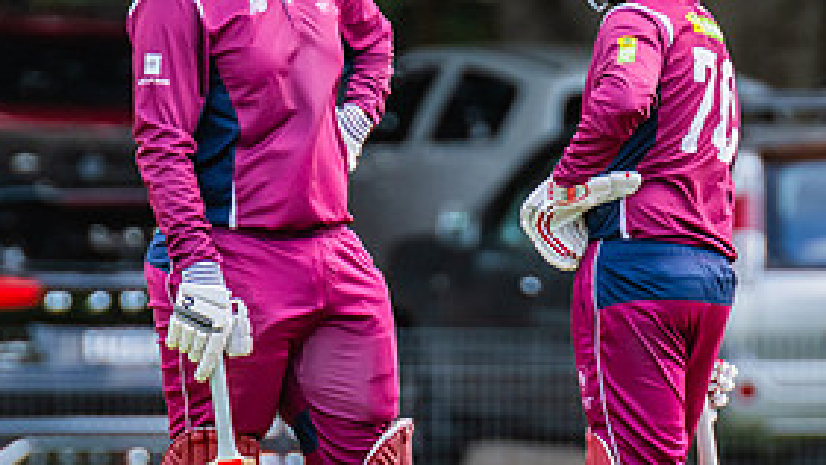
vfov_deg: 0.7
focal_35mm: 1715
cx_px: 489
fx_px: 37559
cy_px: 261
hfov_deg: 1.3
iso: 800
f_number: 7.1
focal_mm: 600
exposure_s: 1/800
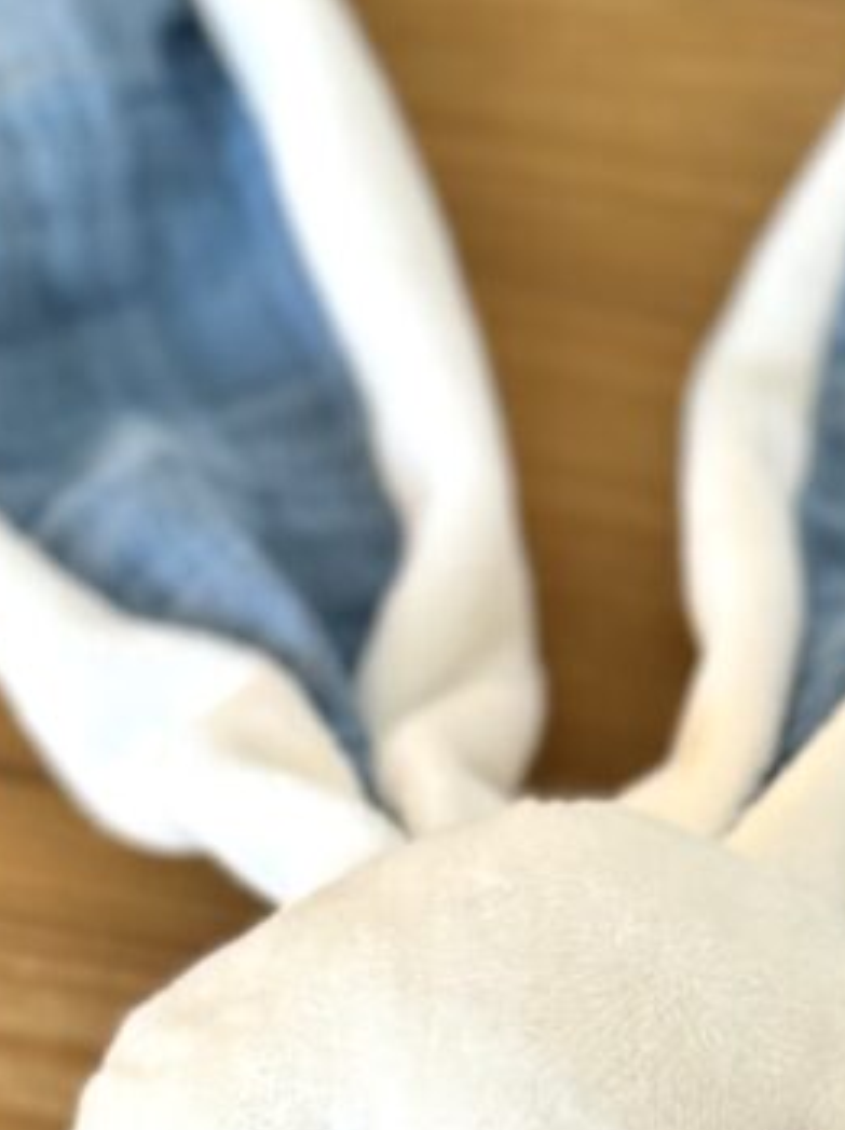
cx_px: 628
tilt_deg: -67.9
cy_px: 1596
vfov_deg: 13.4
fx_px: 4598
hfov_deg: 10.5
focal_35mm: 141
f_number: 1.78
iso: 100
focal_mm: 6.76
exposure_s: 1/50
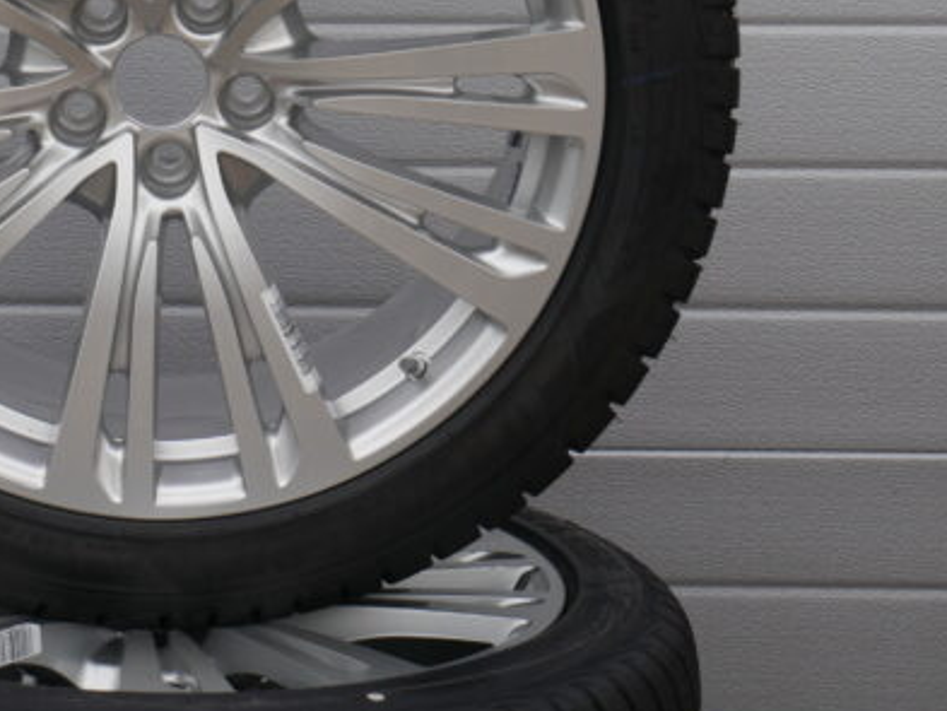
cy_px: 112
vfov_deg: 11.1
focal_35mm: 133
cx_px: 67
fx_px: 3640
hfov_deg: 14.6
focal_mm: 34
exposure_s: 1/200
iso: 200
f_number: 6.3
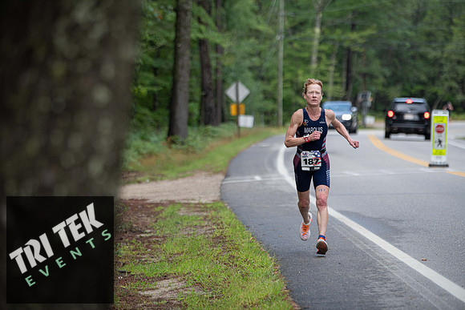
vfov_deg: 8.3
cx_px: 232
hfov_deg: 12.4
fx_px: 2132
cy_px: 155
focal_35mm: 165
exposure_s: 1/400
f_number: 3.5
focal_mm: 165
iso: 250
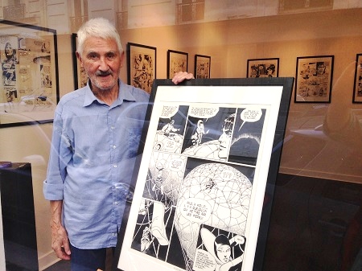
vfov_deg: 42.9
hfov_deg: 55.4
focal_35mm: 33
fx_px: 345
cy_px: 136
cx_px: 181
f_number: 2.4
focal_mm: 4.12
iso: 64
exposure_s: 1/120
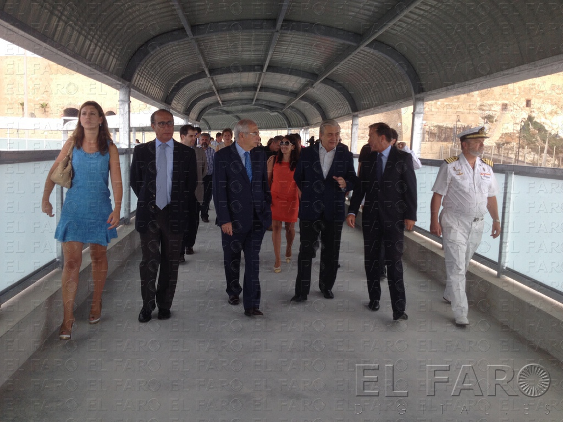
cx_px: 282
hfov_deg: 52.6
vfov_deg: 40.7
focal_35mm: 35
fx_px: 569
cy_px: 211
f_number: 2.4
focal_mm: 4.28
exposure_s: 1/412
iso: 50
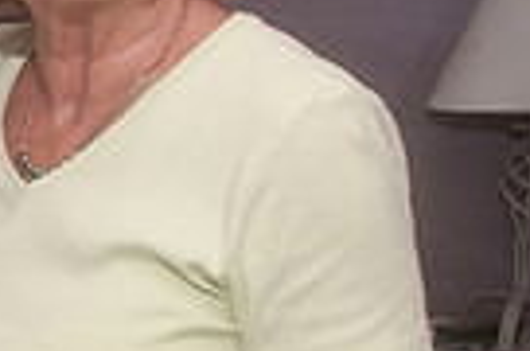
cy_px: 189
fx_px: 1689
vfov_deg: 11.9
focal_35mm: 115
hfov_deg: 14.3
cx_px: -585
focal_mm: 18
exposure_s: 1/250
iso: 400
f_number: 11
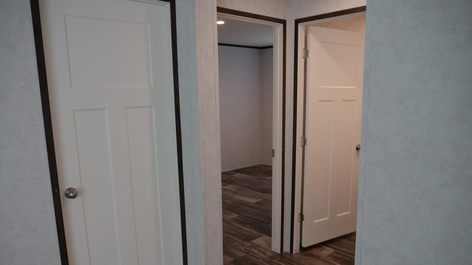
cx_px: 232
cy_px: 158
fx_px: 338
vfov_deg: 42.7
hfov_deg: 69.8
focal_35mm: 27
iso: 250
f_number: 2.8
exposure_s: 1/60
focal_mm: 12
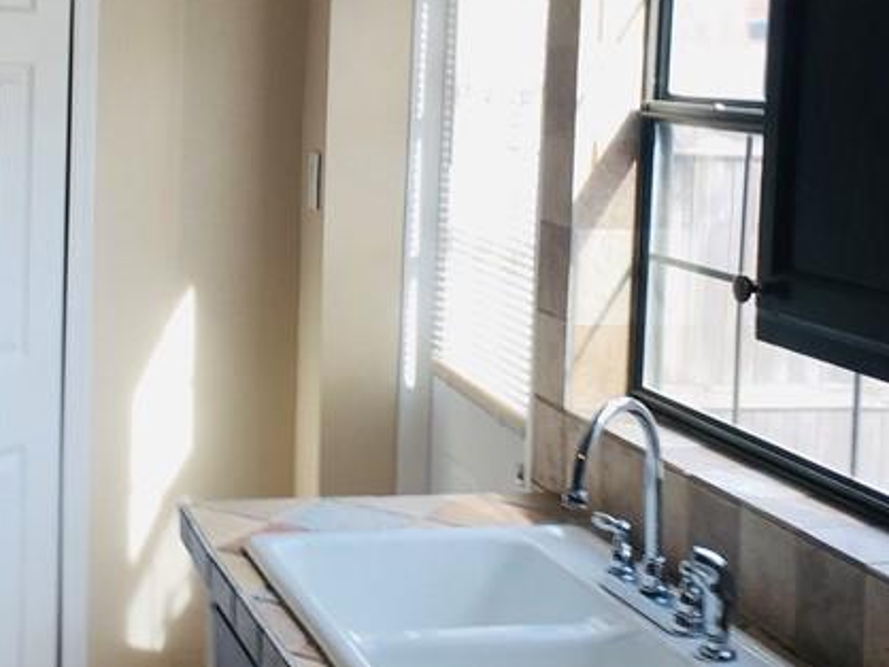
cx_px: 217
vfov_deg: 20.7
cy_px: 223
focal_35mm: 71
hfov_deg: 27.0
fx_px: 1824
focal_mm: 4.15
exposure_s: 1/120
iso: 25
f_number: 2.2
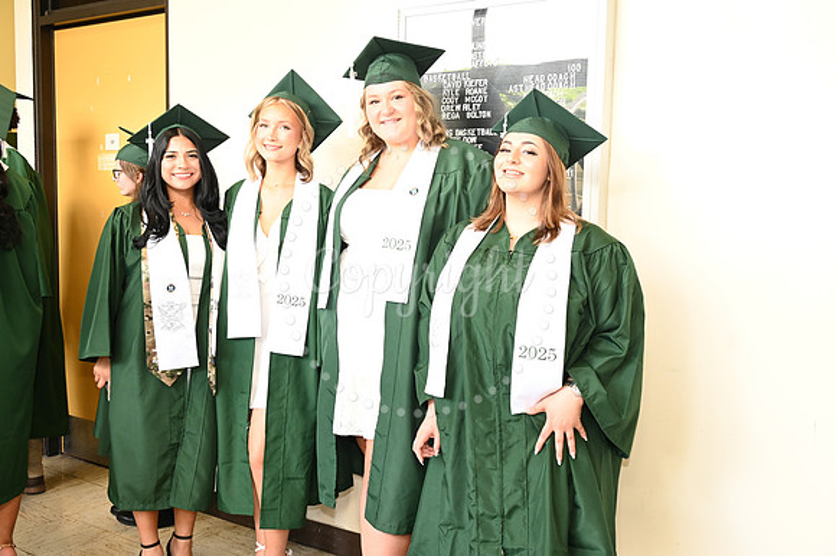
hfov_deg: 53.2
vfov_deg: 36.8
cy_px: 278
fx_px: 835
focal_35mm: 36
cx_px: 418
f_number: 5.6
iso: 1600
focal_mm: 36
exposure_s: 1/60
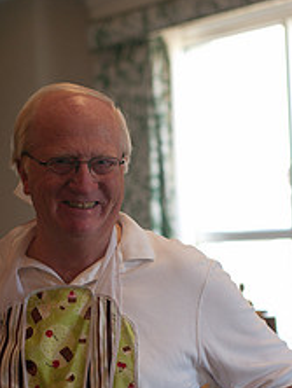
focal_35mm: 146
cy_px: 313
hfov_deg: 10.2
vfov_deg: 13.4
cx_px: 108
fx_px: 1639
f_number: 2.8
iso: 800
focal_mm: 50
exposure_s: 1/180
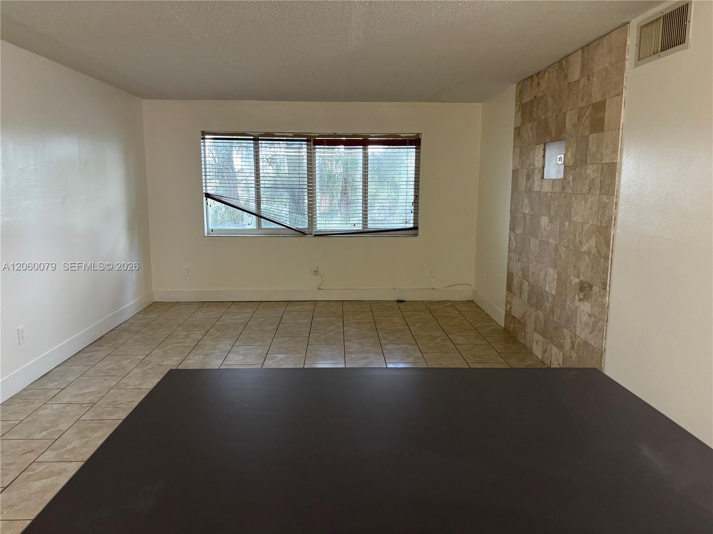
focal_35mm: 26
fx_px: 536
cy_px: 267
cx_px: 356
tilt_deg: -9.1
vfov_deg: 53.1
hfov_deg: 67.3
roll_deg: +0.0
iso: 160
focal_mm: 5.96
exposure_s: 1/60
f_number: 1.6
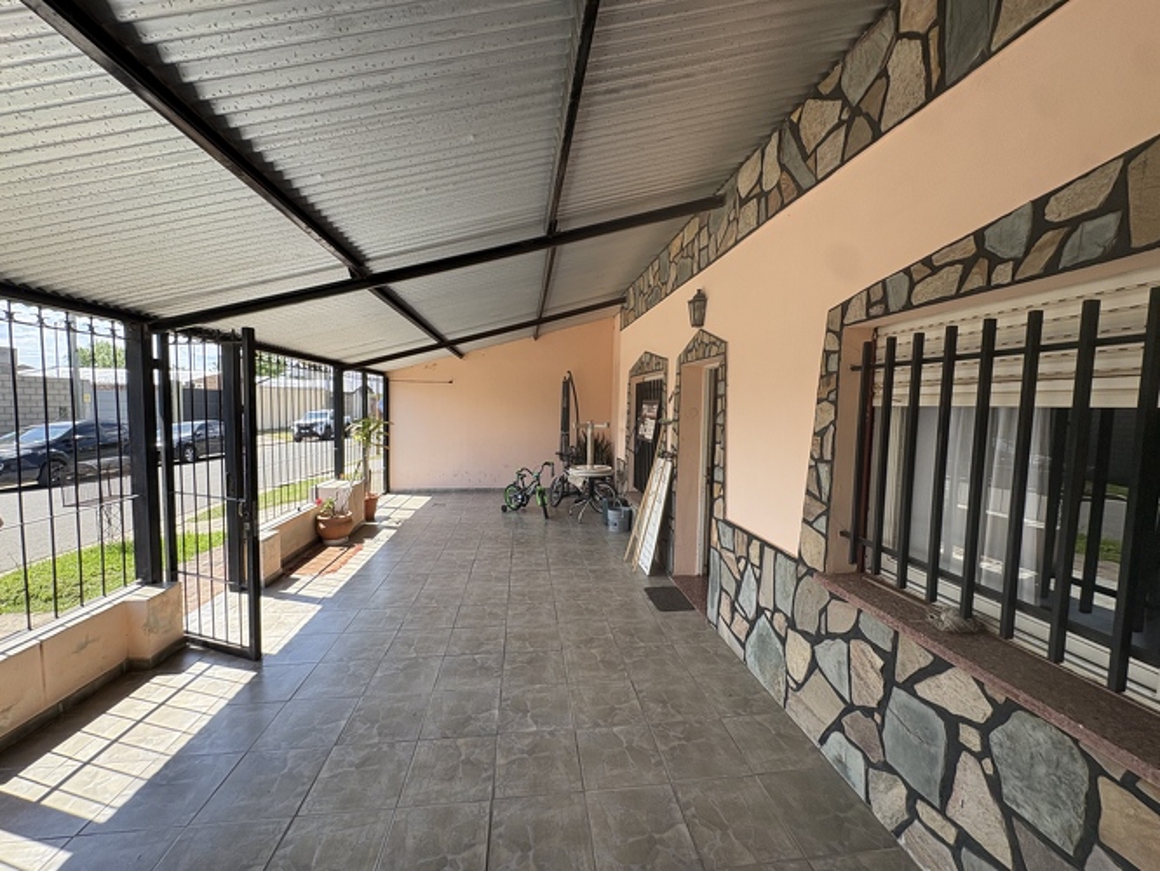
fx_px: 469
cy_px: 436
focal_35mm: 14
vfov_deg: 85.7
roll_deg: -1.2
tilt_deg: -3.5
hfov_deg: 102.0
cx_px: 580
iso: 64
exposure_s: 1/464
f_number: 2.2
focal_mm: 2.22
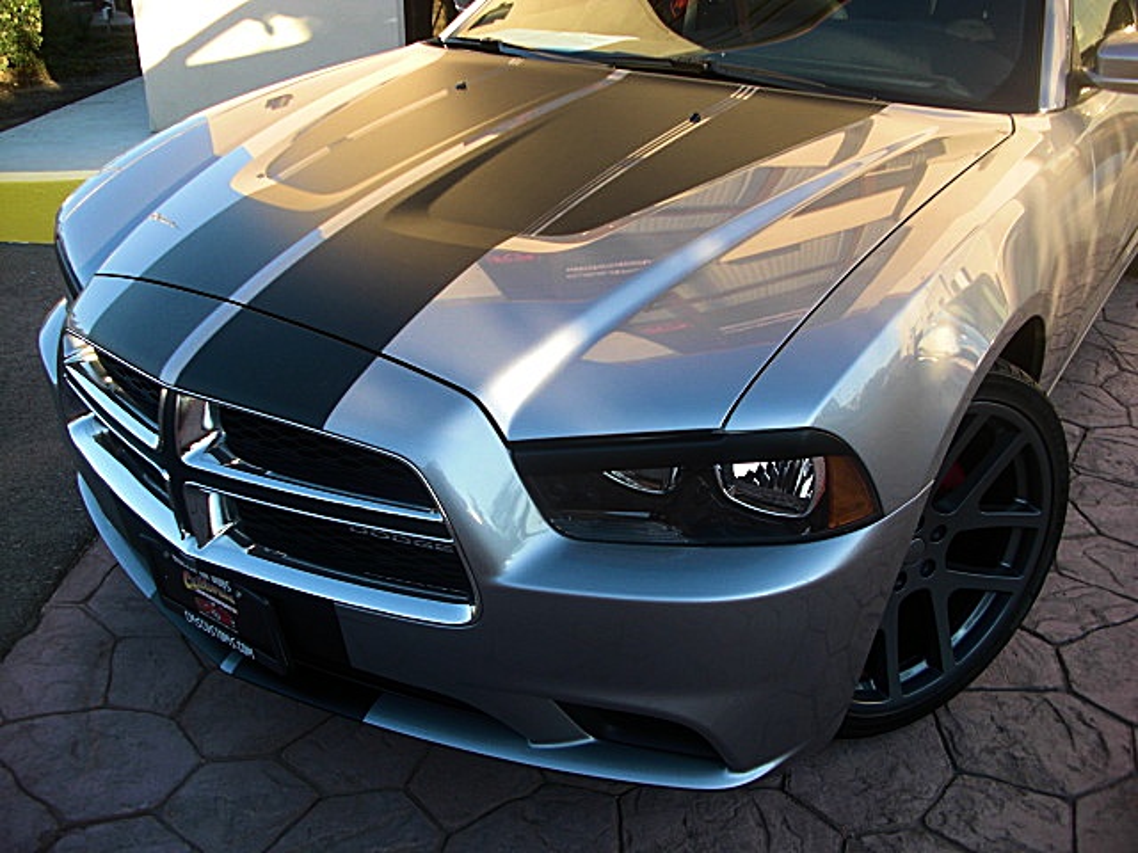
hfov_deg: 51.4
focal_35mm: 36
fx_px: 1183
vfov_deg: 39.7
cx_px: 569
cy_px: 426
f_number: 2.8
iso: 50
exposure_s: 1/125
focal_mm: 6.3
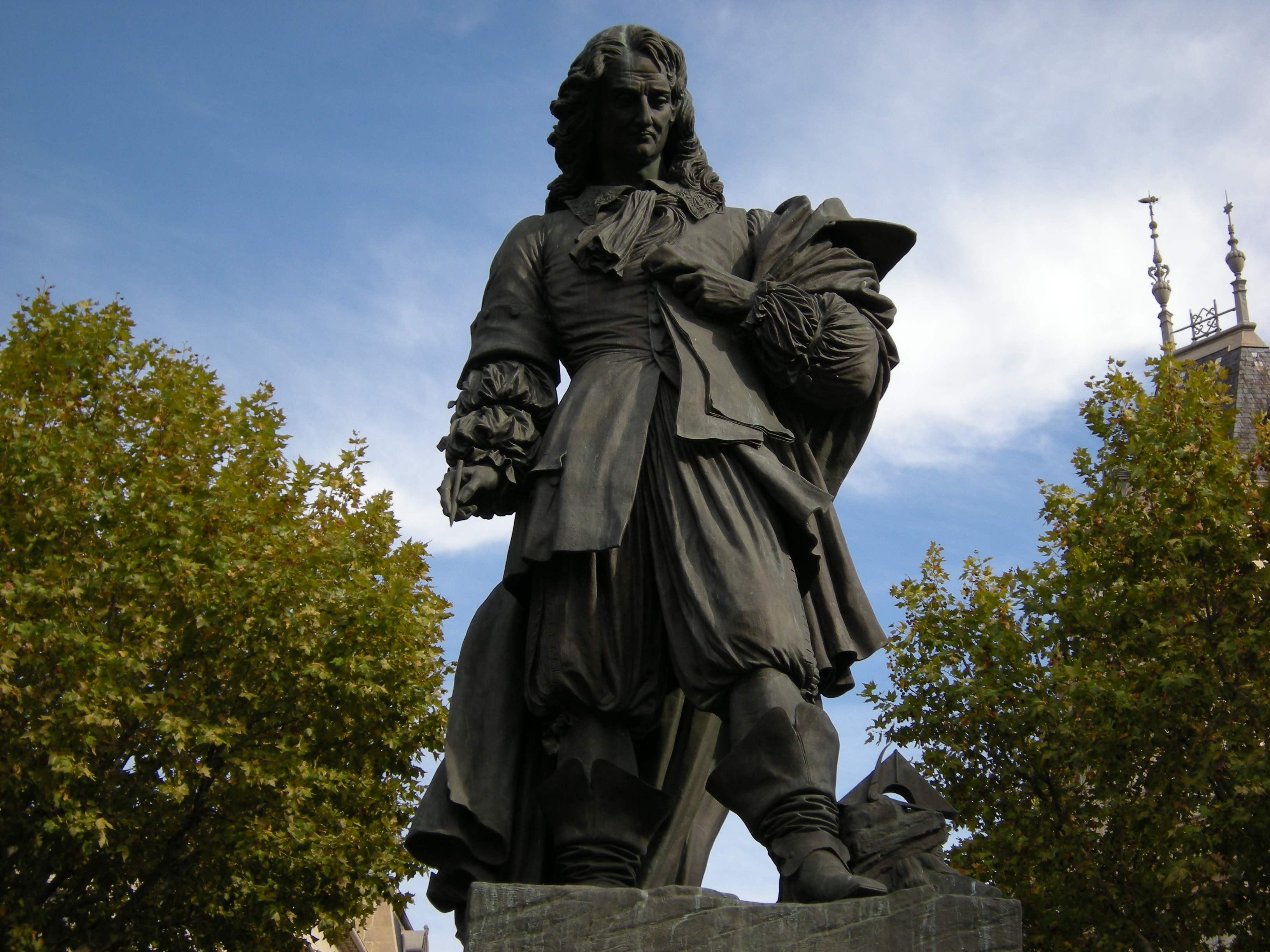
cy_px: 476
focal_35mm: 61
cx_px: 635
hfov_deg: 31.7
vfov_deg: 24.0
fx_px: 2238
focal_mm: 10.1
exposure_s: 1/327
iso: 64
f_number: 4.1
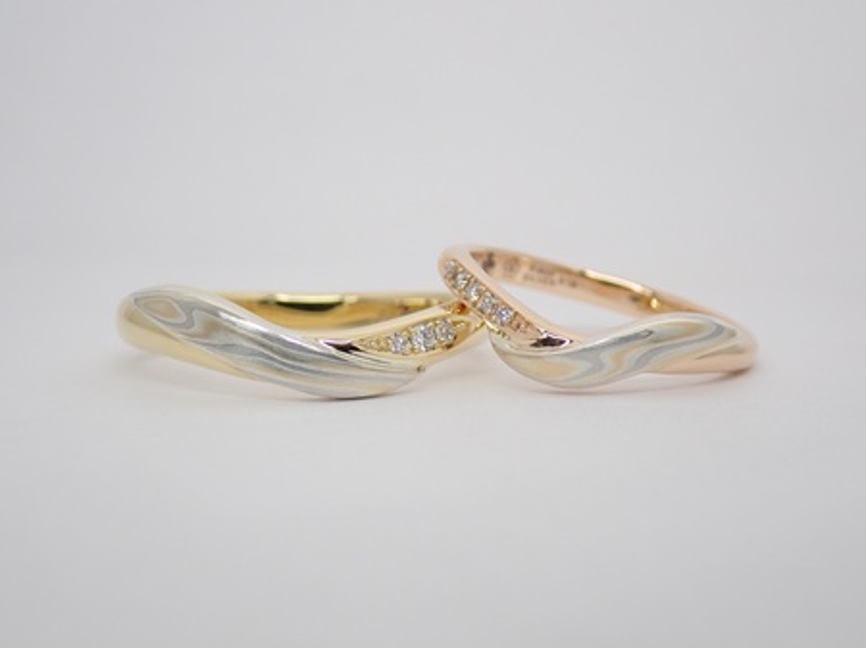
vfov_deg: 19.1
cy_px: 324
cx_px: 433
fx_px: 1925
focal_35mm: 77
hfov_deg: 25.3
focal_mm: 13.65
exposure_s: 1/100
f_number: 4.1
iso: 200
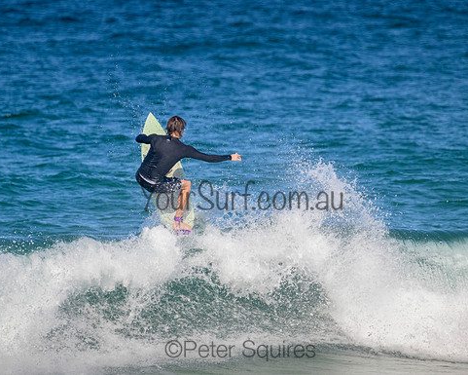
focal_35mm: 906
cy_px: 188
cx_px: 240
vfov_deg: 1.7
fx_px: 12552
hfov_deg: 2.1
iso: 1250
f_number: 11
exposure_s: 1/2000
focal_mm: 800
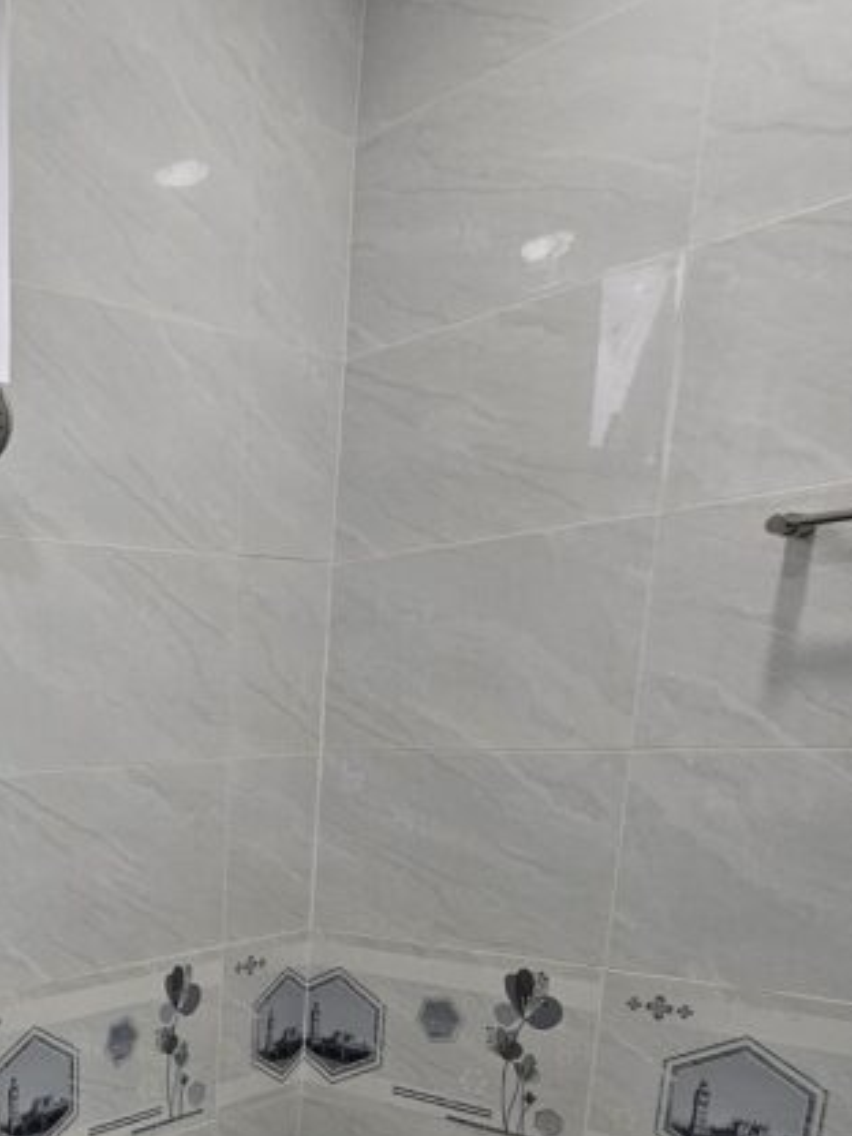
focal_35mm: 32
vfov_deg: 51.0
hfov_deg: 35.9
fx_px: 1050
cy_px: 999
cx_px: -134
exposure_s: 1/50
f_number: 2.2
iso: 64
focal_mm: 2.2
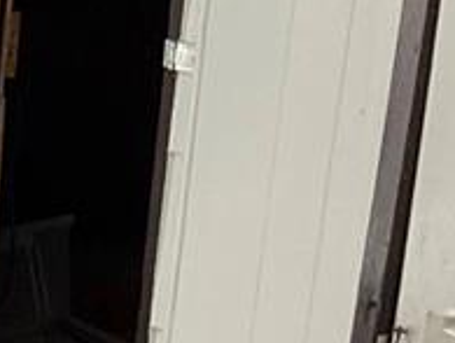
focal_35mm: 152
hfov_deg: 11.4
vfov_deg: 9.3
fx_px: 2002
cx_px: -509
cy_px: 646
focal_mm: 3
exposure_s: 1/60
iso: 100
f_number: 1.8
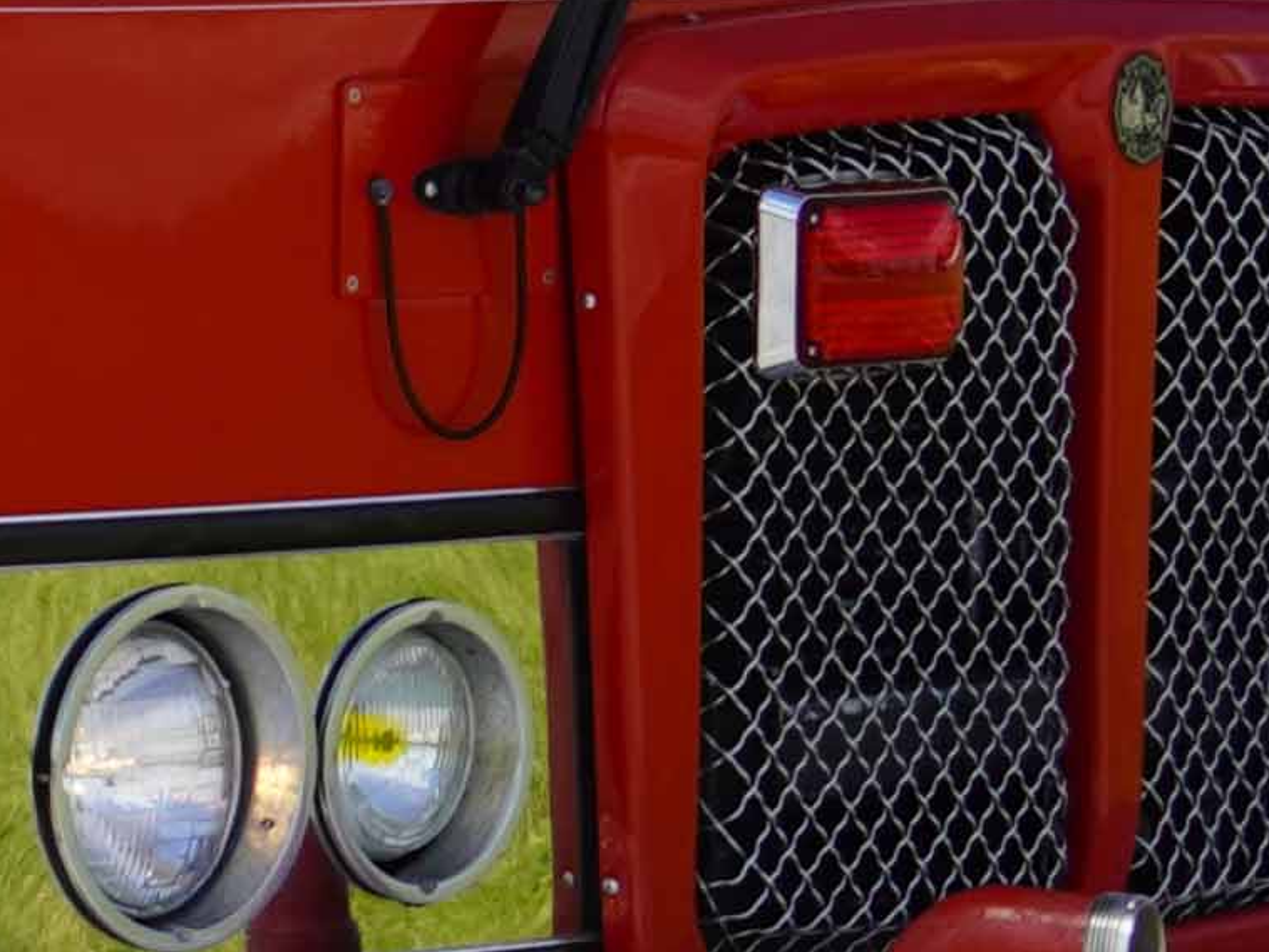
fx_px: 9204
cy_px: -517
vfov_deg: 5.9
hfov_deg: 7.5
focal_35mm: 251
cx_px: -1503
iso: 100
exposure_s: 1/160
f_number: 10
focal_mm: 22
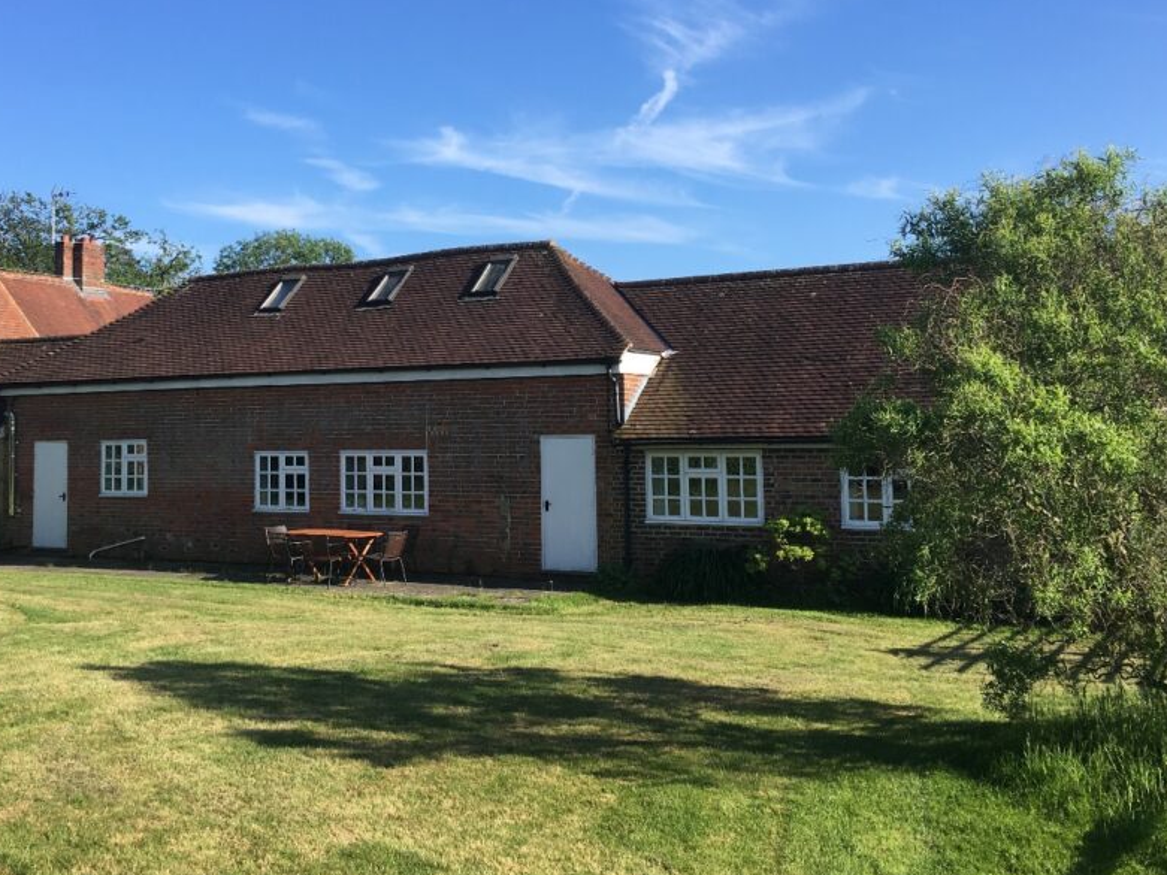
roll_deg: +0.6
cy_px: 348
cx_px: 505
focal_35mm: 38
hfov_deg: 48.8
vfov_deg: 37.6
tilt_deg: +4.2
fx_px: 1281
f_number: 2.2
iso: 25
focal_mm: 4.15
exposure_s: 1/905
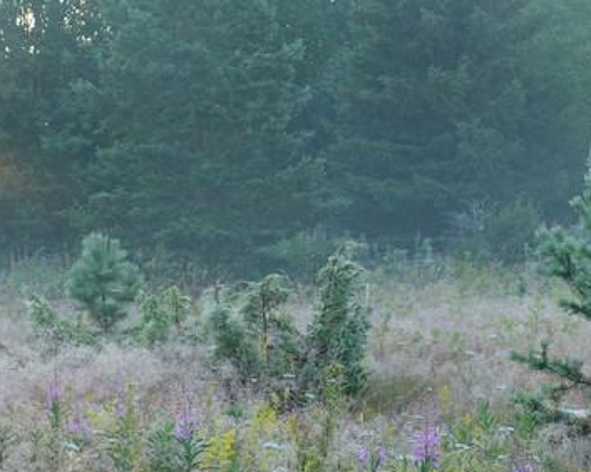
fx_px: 1801
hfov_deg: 18.6
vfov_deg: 14.8
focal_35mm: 103
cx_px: 276
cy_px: 382
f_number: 3.5
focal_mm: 15.94
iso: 200
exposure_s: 1/125
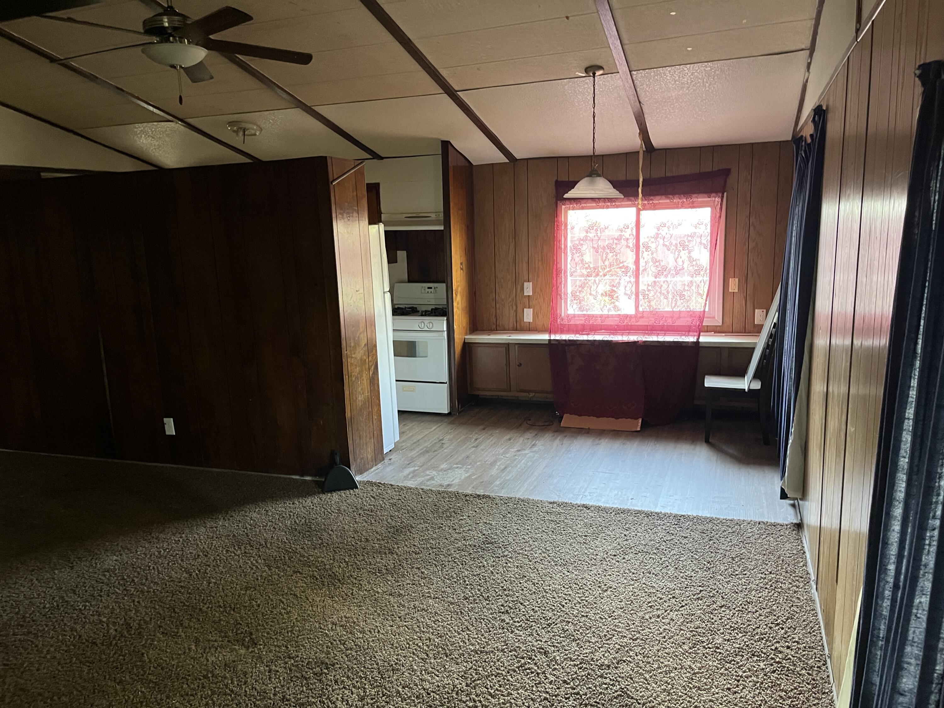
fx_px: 709
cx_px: 472
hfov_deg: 67.3
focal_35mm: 26
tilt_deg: -11.6
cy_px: 354
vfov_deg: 53.1
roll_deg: +1.3
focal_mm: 5.1
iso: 500
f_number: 1.6
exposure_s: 1/41
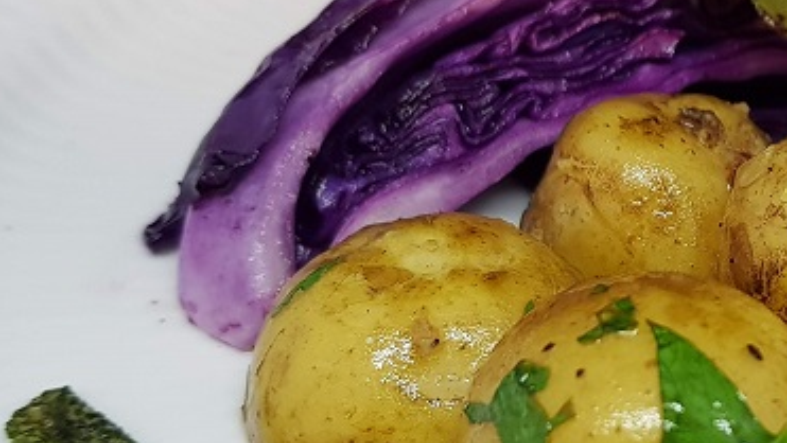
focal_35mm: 61
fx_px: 1273
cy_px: 250
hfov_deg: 31.4
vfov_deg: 19.7
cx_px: 808
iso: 80
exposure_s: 1/50
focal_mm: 4.2
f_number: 1.7
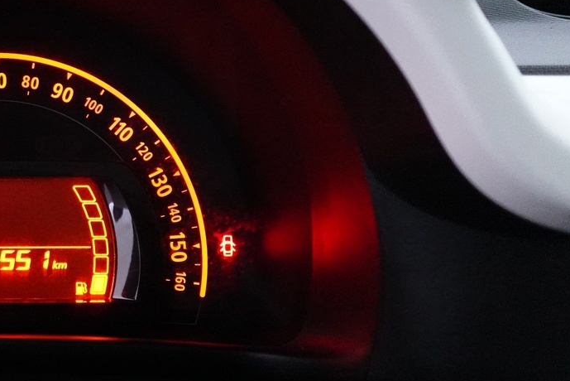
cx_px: -36
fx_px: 744
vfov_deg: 28.6
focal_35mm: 47
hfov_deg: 36.4
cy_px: 224
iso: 2500
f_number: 2
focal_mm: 7.6
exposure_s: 1/80
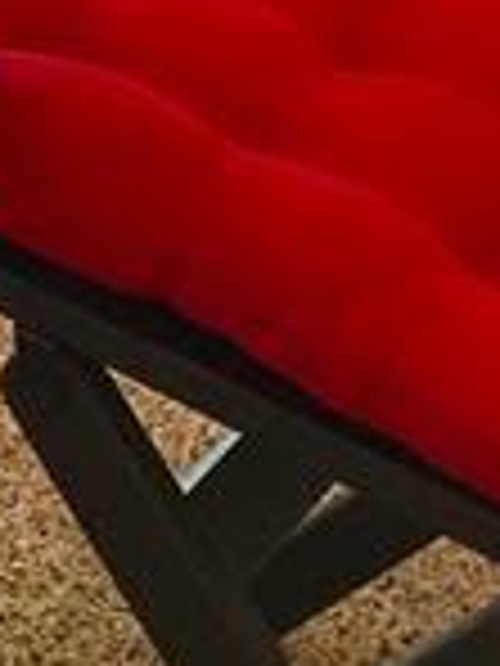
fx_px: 3852
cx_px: -712
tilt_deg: -19.0
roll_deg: -2.1
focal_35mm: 200
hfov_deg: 7.0
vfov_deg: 9.2
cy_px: -688
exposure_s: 1/15
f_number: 2.2
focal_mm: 4.15
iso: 40
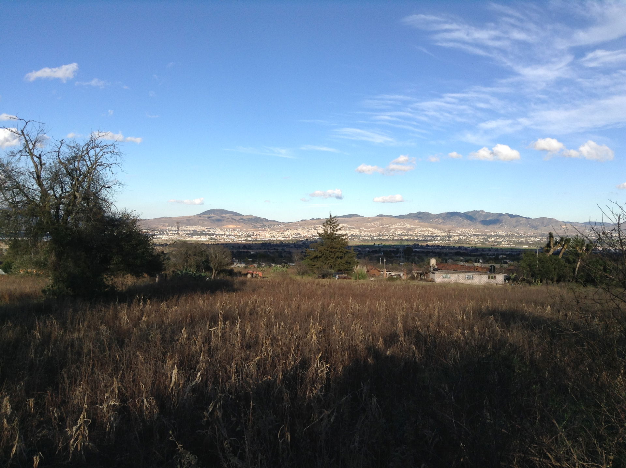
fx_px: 596
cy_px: 234
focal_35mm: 33
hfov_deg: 55.4
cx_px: 313
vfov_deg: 42.8
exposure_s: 1/1034
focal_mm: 3.3
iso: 25
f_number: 2.4
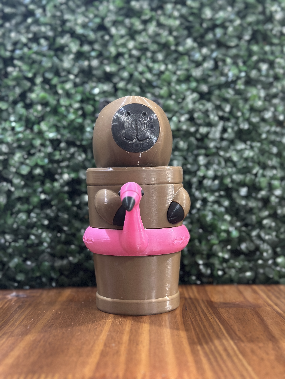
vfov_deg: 39.7
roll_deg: +0.2
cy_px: 190
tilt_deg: +0.0
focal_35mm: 48
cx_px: 142
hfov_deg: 30.3
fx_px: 527
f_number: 1.78
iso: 640
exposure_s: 1/33
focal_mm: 6.86
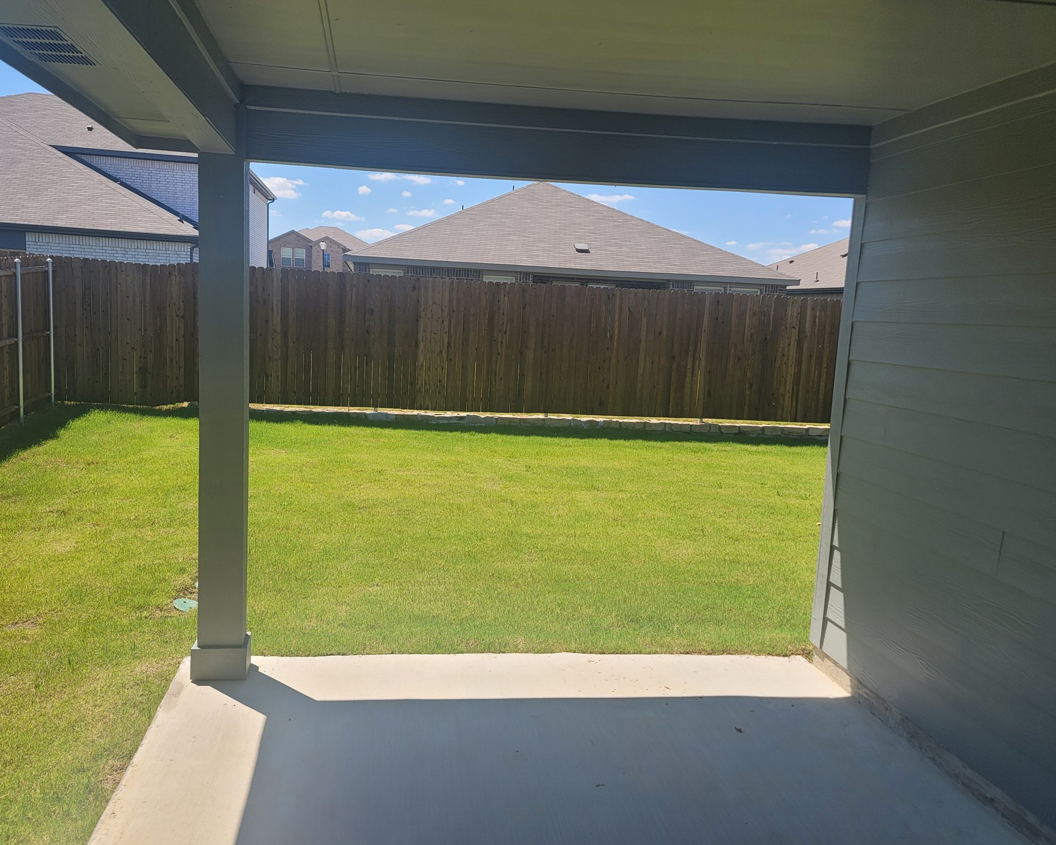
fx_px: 844
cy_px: 432
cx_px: 501
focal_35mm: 27
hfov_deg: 64.0
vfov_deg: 53.2
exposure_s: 1/773
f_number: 1.8
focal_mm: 7
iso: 20
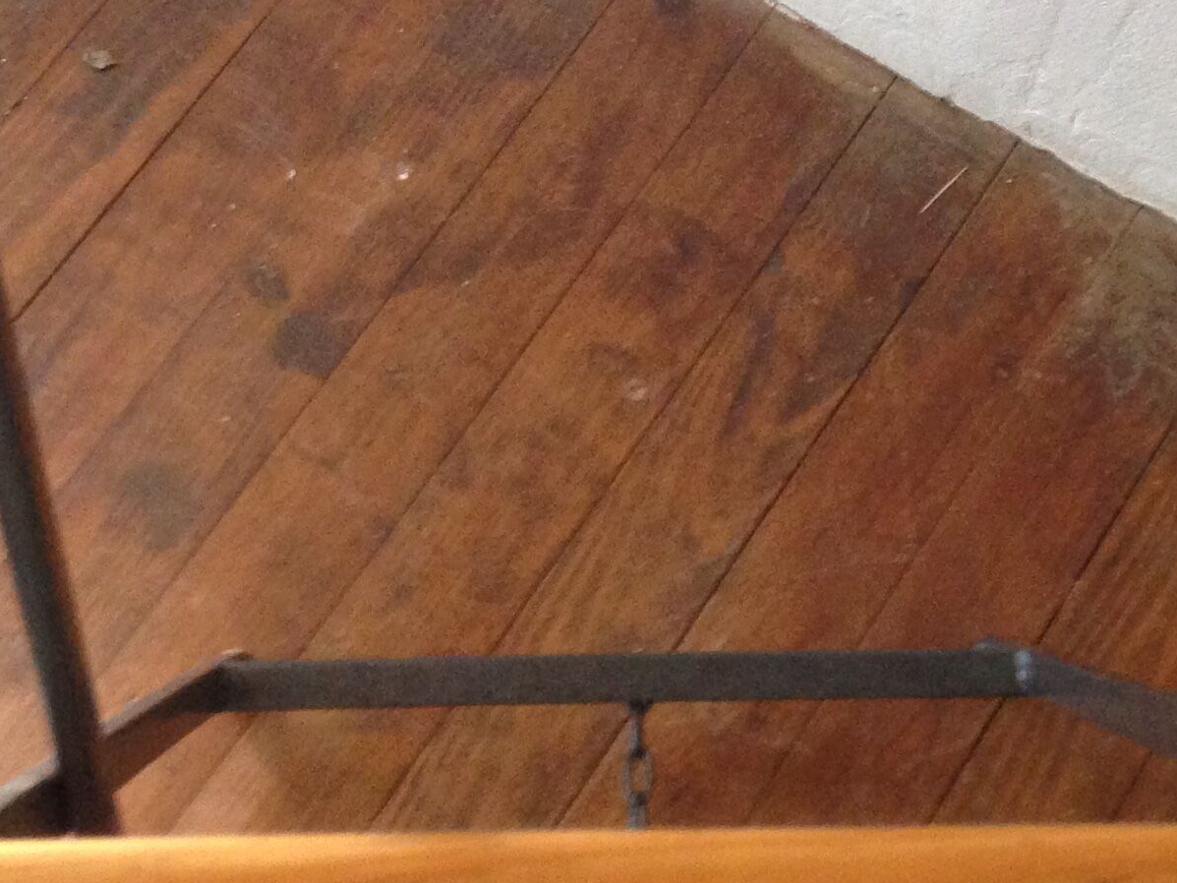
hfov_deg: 21.7
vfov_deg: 16.3
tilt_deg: -66.8
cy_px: 151
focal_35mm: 90
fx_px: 3060
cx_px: 725
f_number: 2.4
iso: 250
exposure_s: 1/20
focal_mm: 4.12
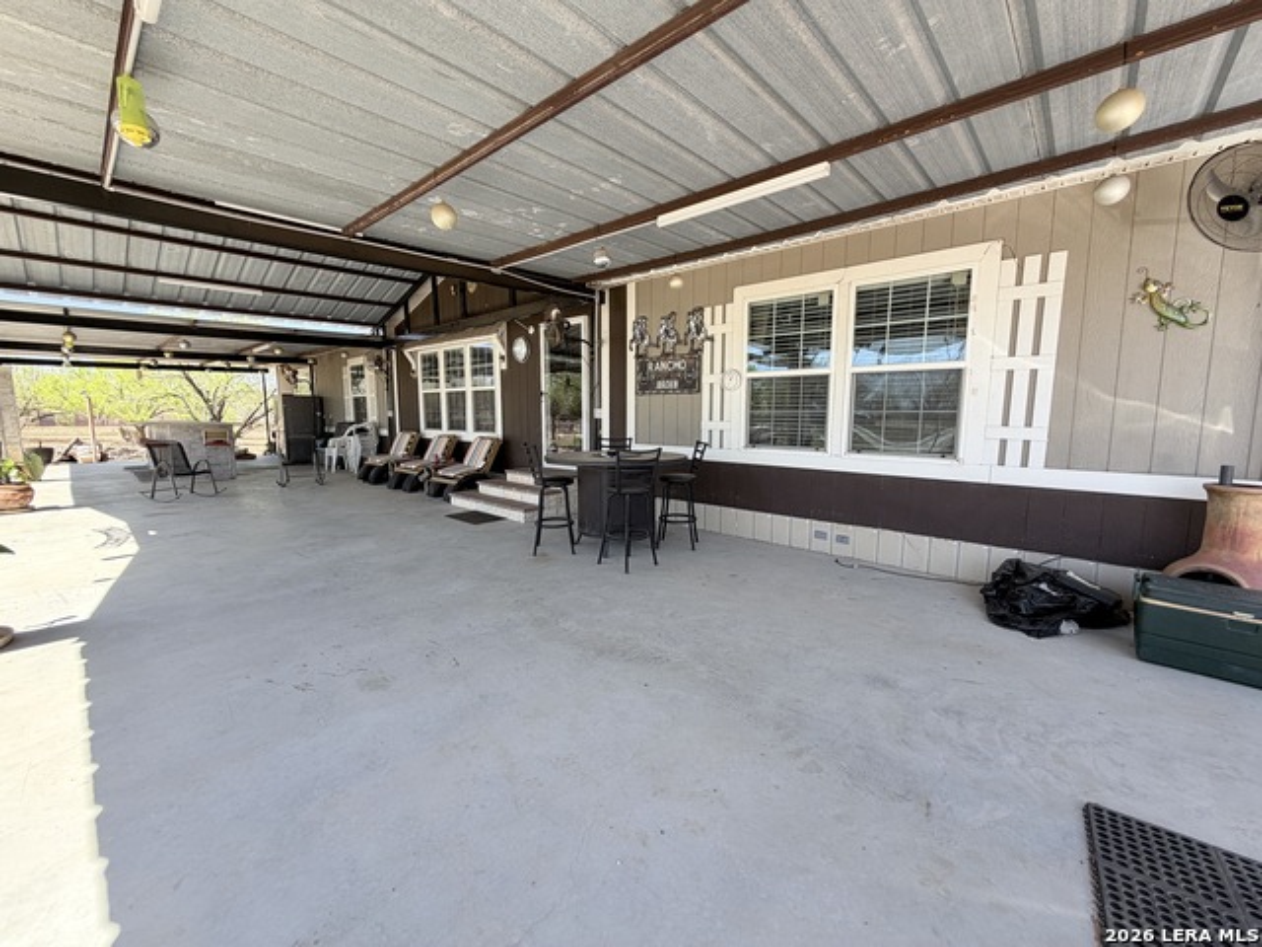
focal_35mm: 14
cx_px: 631
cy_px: 474
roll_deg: -0.2
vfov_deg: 85.7
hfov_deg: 102.1
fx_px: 510
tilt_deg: -5.0
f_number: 2.2
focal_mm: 2.22
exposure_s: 1/318
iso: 50
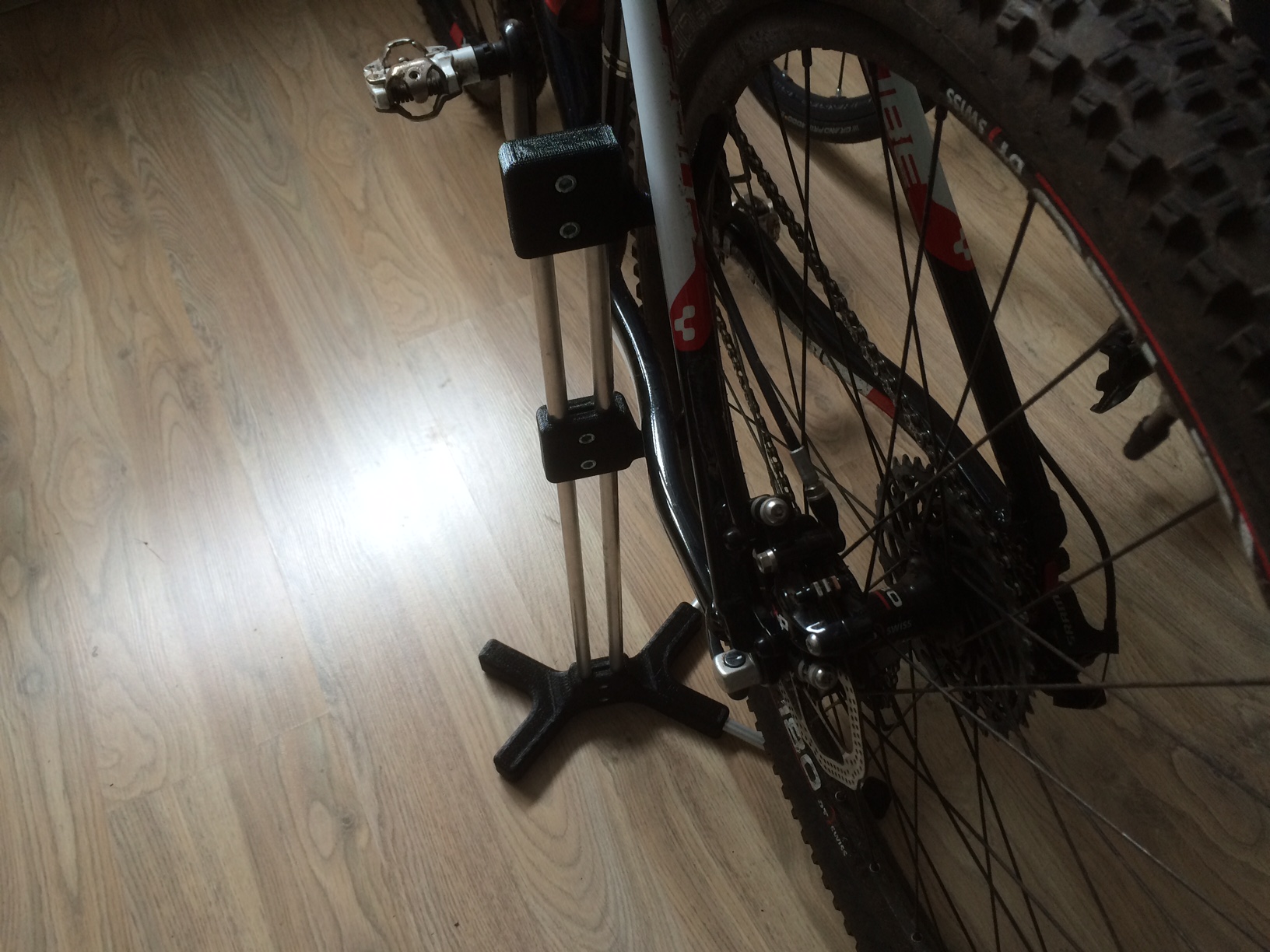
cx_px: 635
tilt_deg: -57.0
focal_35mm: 29
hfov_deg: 61.7
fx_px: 1064
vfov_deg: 48.2
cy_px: 476
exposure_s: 1/33
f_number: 2.2
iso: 50
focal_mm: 4.15
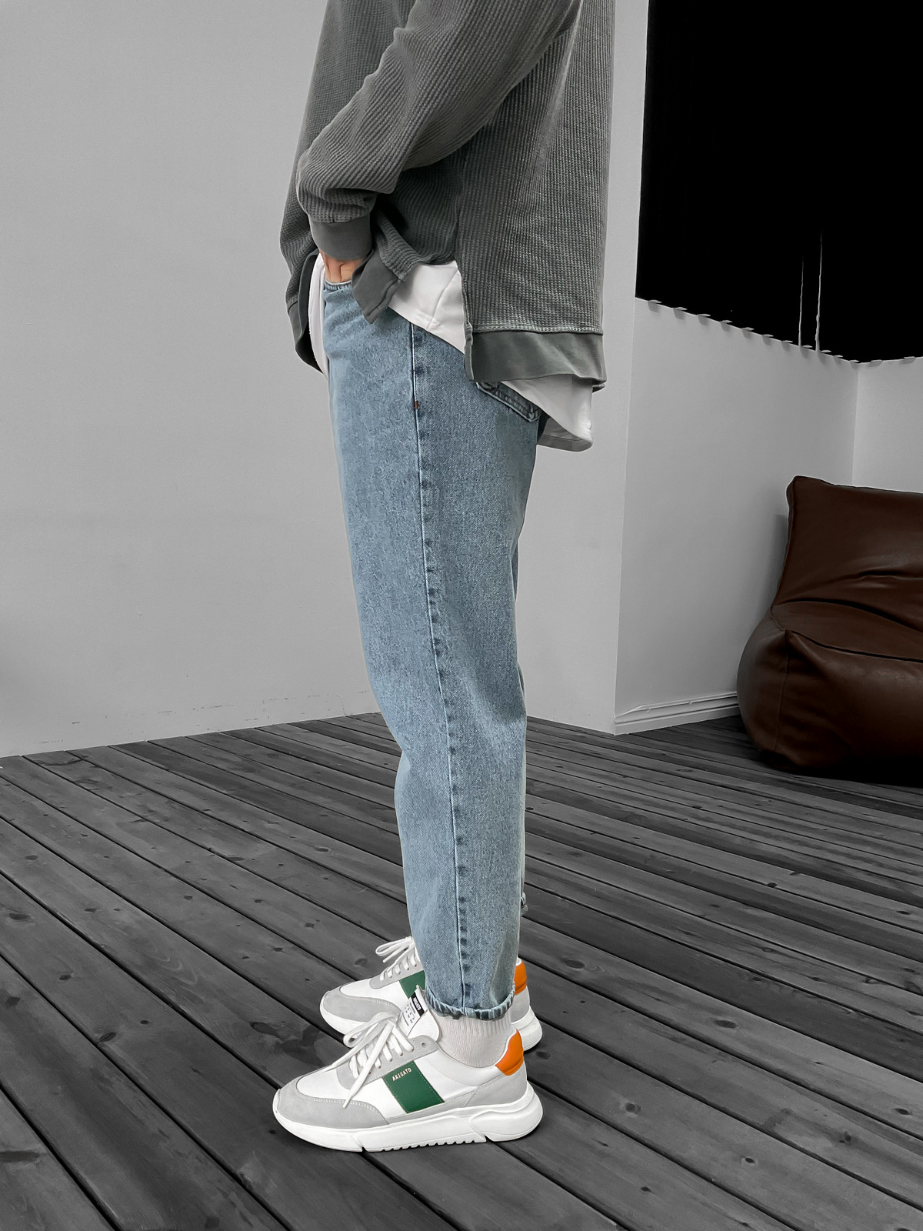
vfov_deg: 61.7
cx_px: 462
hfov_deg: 48.2
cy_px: 616
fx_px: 1031
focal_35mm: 29
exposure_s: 1/60
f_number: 1.8
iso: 80
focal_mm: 3
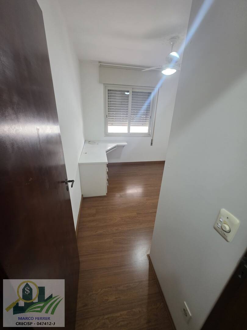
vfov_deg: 106.2
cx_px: 124
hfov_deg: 89.9
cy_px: 165
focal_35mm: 13
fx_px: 124
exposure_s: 1/60
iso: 250
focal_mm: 2.2
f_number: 1.9
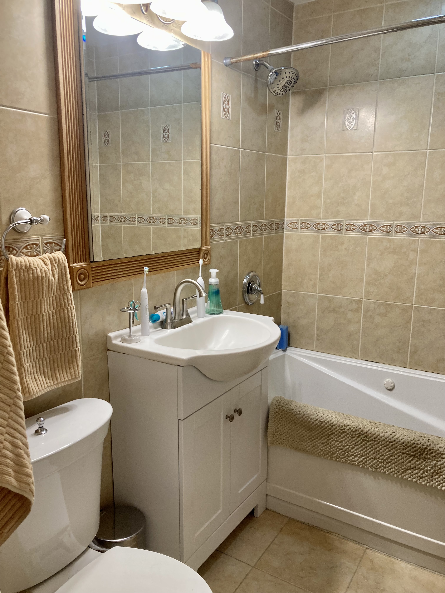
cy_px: 296
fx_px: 480
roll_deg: -1.2
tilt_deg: -10.9
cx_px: 222
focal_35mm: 28
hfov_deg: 49.7
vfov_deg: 63.4
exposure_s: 1/60
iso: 50
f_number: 1.8
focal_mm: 3.99
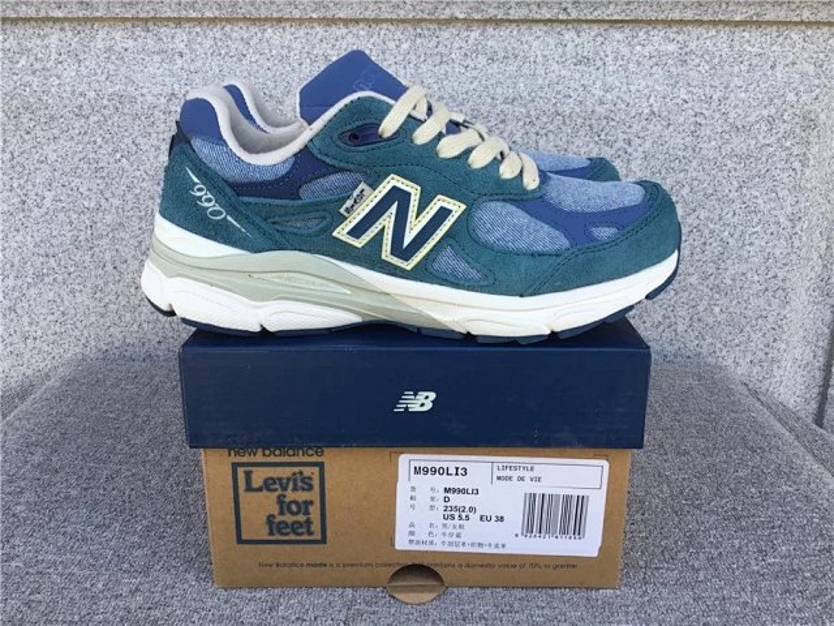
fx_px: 747
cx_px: 417
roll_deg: +0.1
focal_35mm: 31
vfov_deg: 45.4
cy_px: 313
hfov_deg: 58.4
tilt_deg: -17.6
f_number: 2.4
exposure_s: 1/122
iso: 25
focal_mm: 3.3
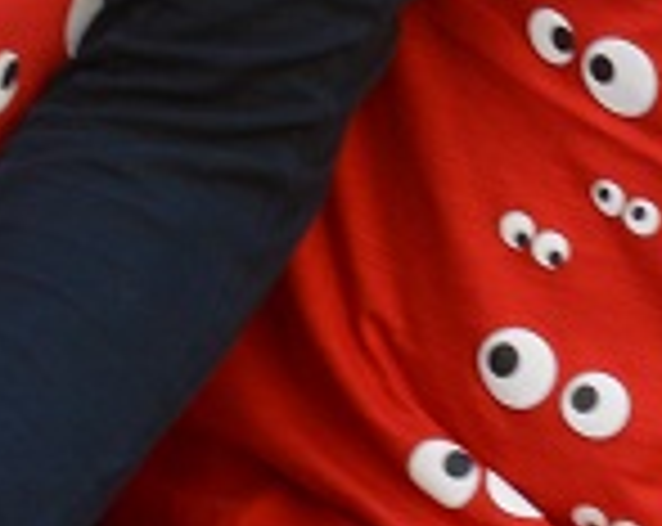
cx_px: 414
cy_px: -535
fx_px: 10309
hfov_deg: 3.7
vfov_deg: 2.9
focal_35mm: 527
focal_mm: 55
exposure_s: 1/125
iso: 320
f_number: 5.6
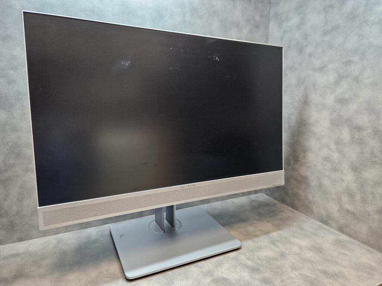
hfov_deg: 73.9
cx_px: 191
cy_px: 143
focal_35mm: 23
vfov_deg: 58.9
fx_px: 254
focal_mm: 5.4
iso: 320
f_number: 1.8
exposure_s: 1/100
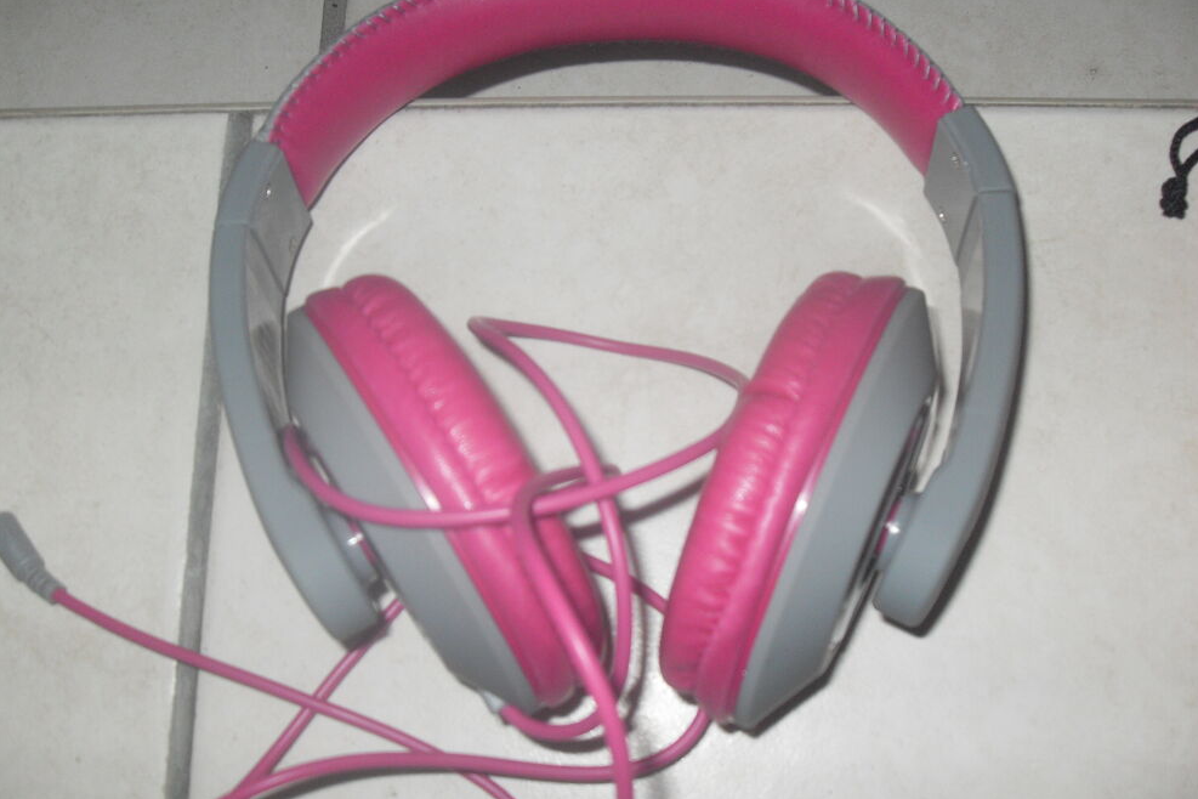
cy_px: 364
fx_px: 1298
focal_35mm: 39
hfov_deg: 49.6
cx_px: 604
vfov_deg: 34.2
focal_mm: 6.3
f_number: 2.8
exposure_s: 1/45
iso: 100
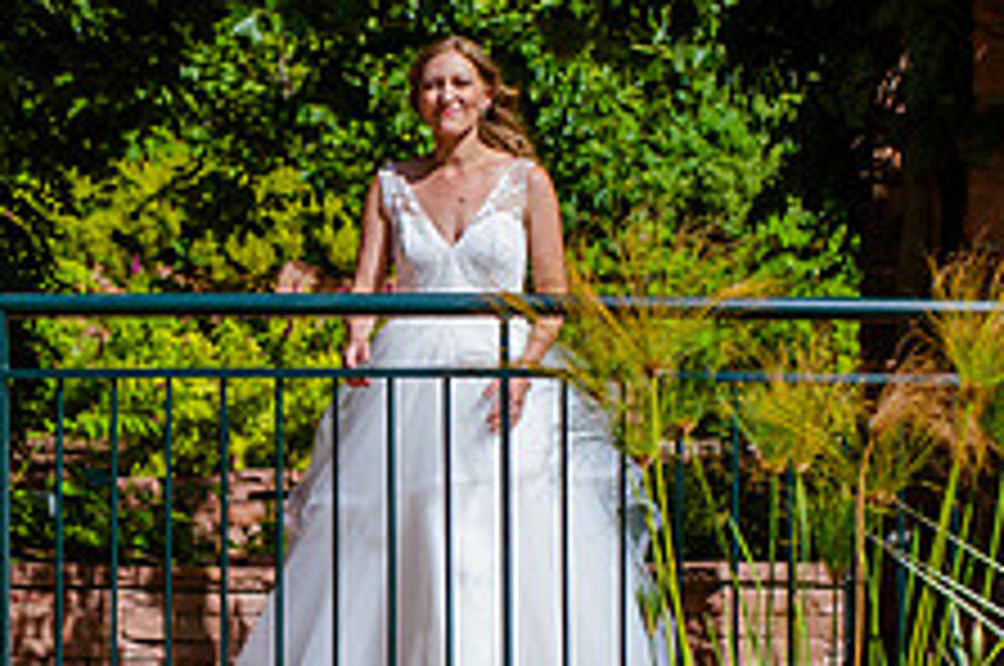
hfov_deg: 5.4
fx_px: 10610
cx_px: 140
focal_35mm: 381
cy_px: 351
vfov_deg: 3.6
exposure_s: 1/400
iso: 200
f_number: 6.3
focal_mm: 135
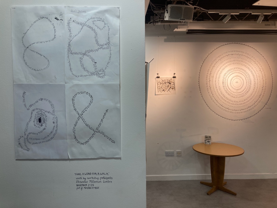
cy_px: 104
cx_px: 138
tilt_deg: -2.4
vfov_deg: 49.7
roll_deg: +0.8
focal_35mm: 28
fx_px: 224
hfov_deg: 63.4
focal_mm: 3.99
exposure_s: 1/50
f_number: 1.8
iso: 50
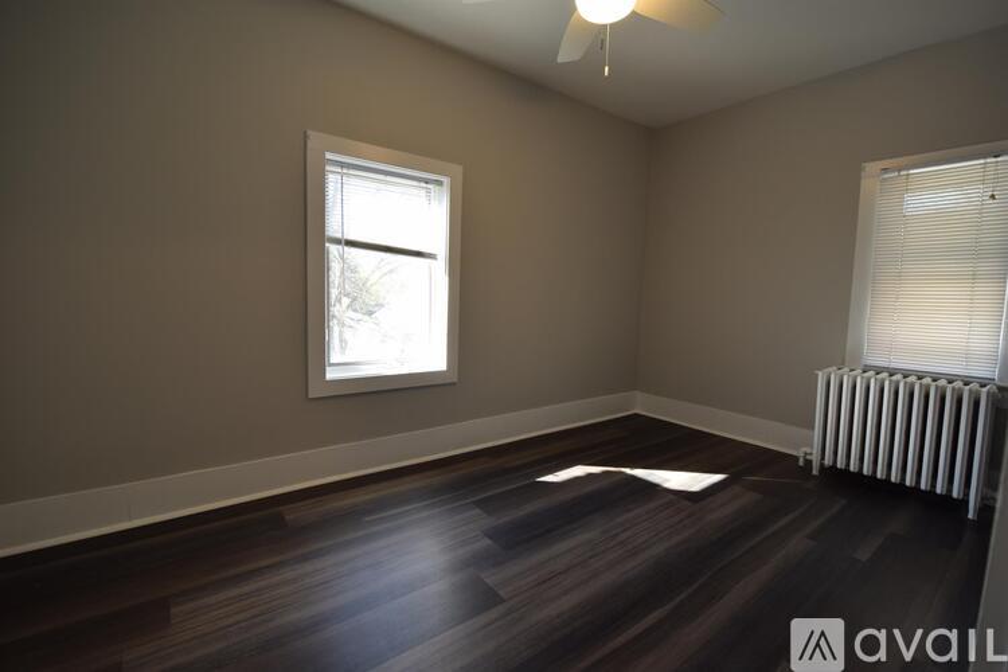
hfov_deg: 100.4
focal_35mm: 15
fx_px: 420
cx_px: 504
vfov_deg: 77.3
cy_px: 336
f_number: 5
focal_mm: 10
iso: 400
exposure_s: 1/100
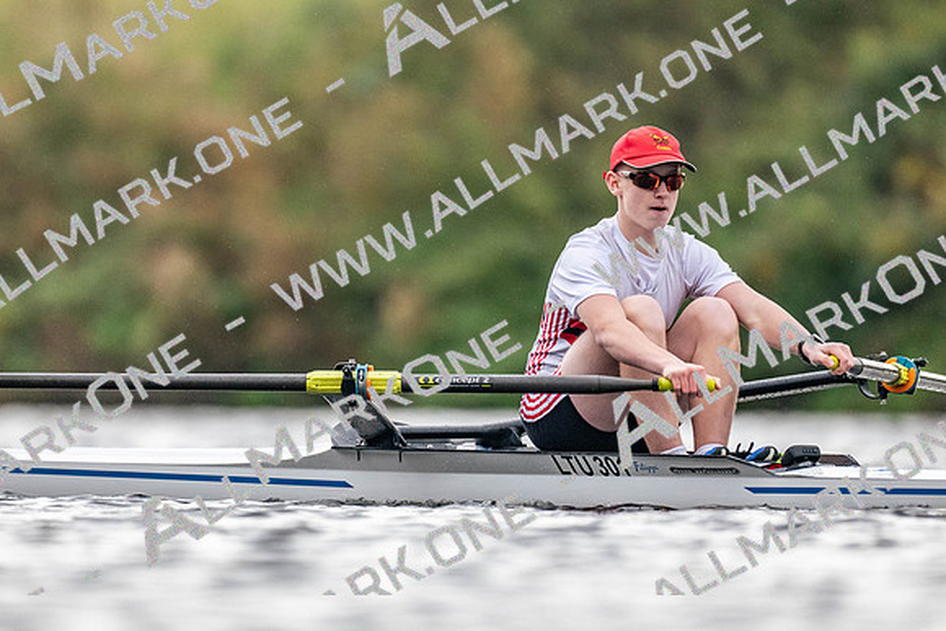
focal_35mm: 900
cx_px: 473
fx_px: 23667
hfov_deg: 2.3
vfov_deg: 1.5
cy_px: 316
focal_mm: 600
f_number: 4
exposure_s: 1/2500
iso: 2800
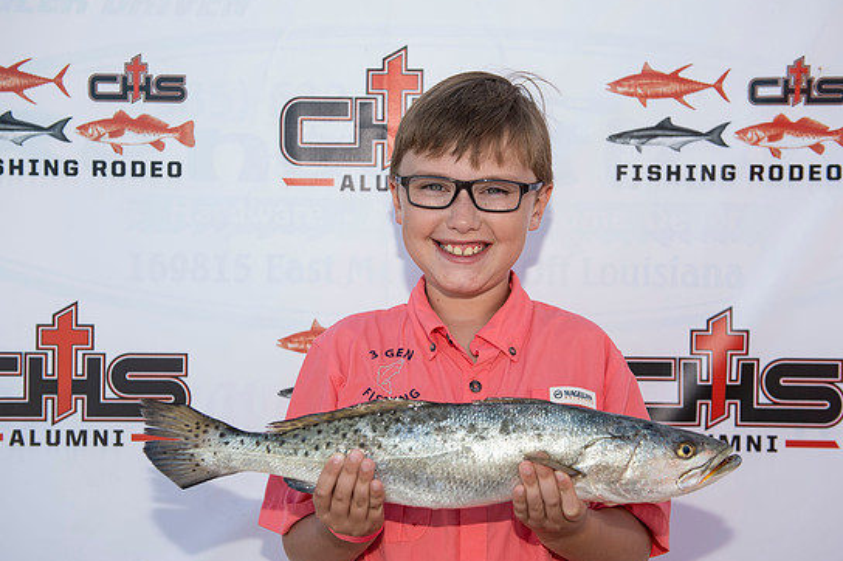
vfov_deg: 28.0
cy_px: 288
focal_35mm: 48
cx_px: 425
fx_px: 1123
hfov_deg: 41.1
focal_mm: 45
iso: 50
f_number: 5
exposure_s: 1/200
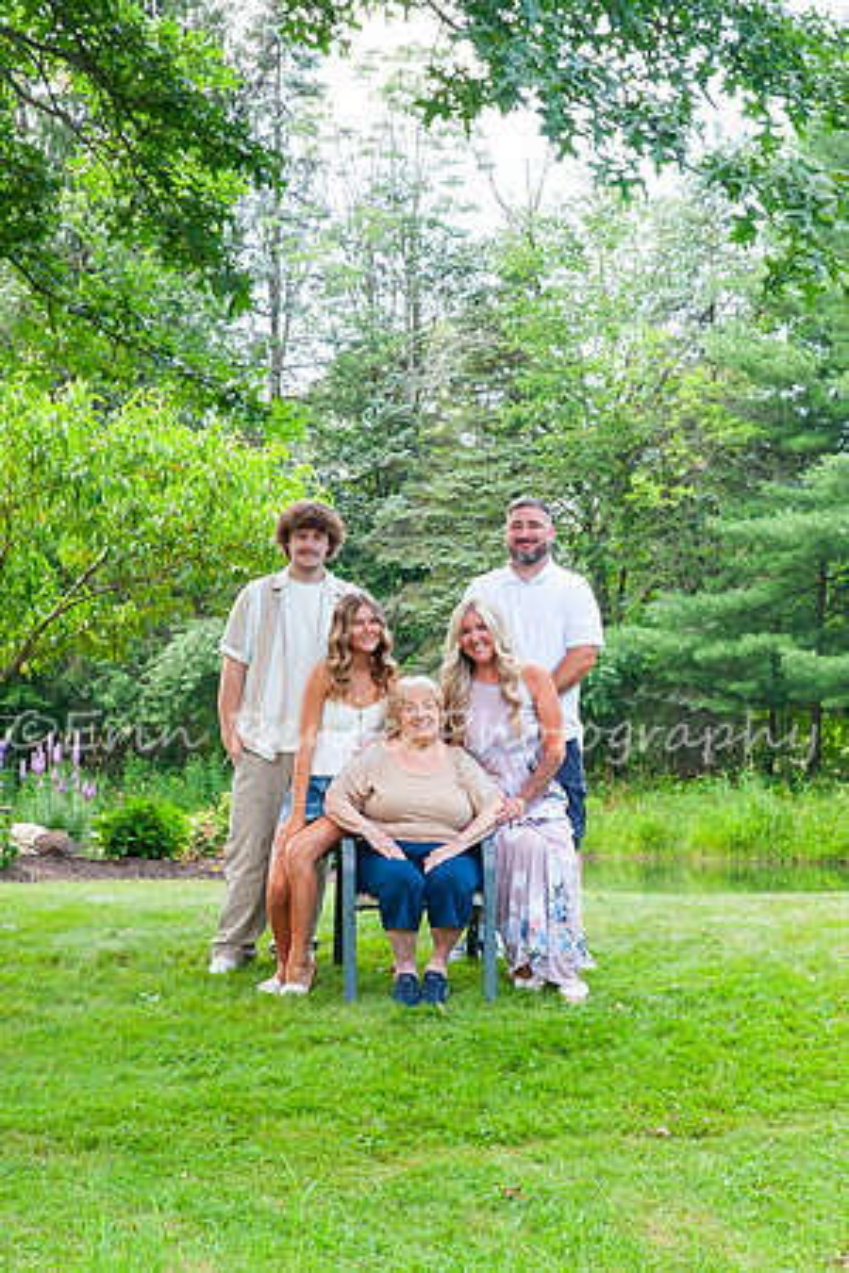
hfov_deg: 13.2
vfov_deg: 19.8
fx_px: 3654
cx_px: 487
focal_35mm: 103
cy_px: 625
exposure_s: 1/100
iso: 800
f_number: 14
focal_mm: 66
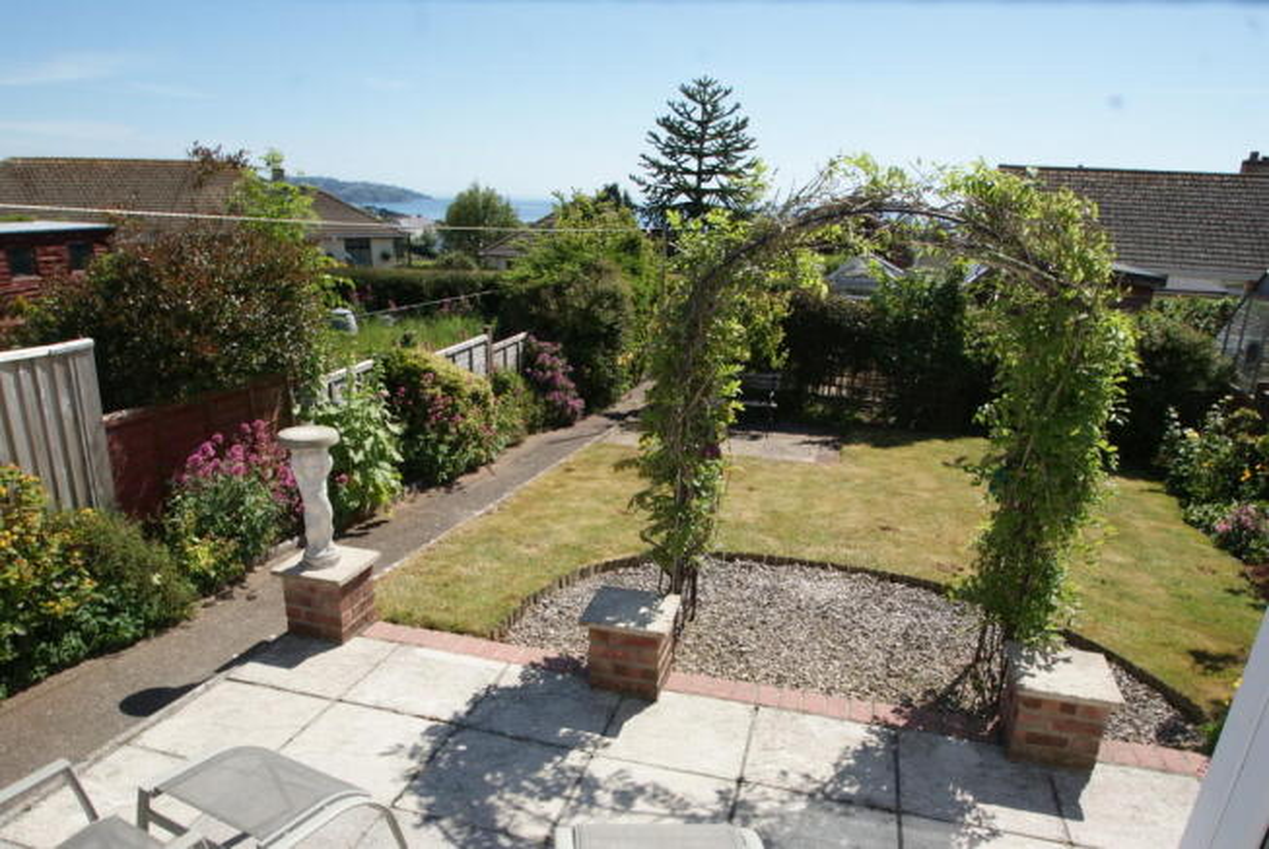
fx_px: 847
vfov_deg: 53.3
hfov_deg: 73.7
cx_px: 634
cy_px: 424
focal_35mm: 24
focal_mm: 16
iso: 100
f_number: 10
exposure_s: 1/125
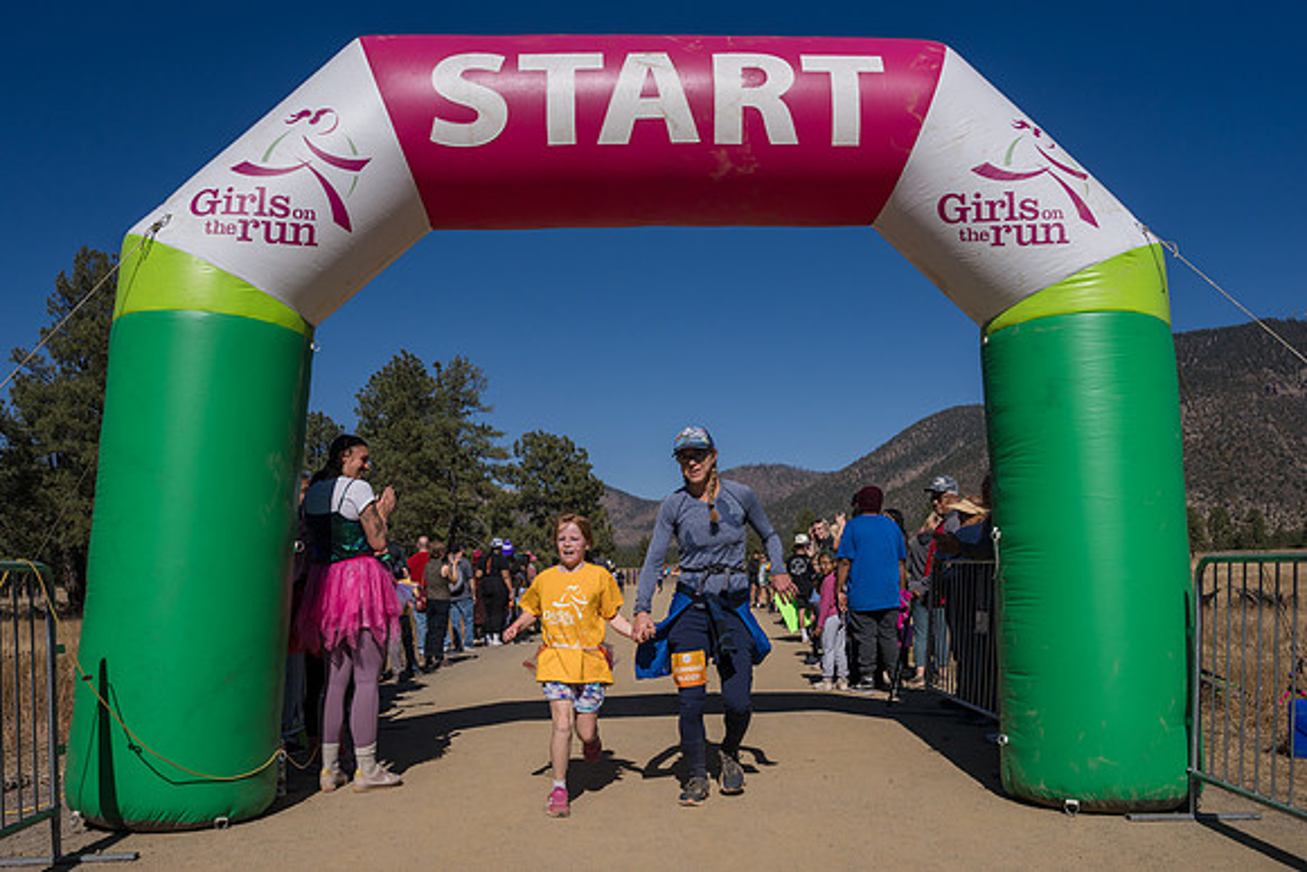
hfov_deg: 60.6
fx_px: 1118
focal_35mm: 31
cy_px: 482
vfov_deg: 42.5
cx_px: 657
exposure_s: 1/8000
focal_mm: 24
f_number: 4
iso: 250
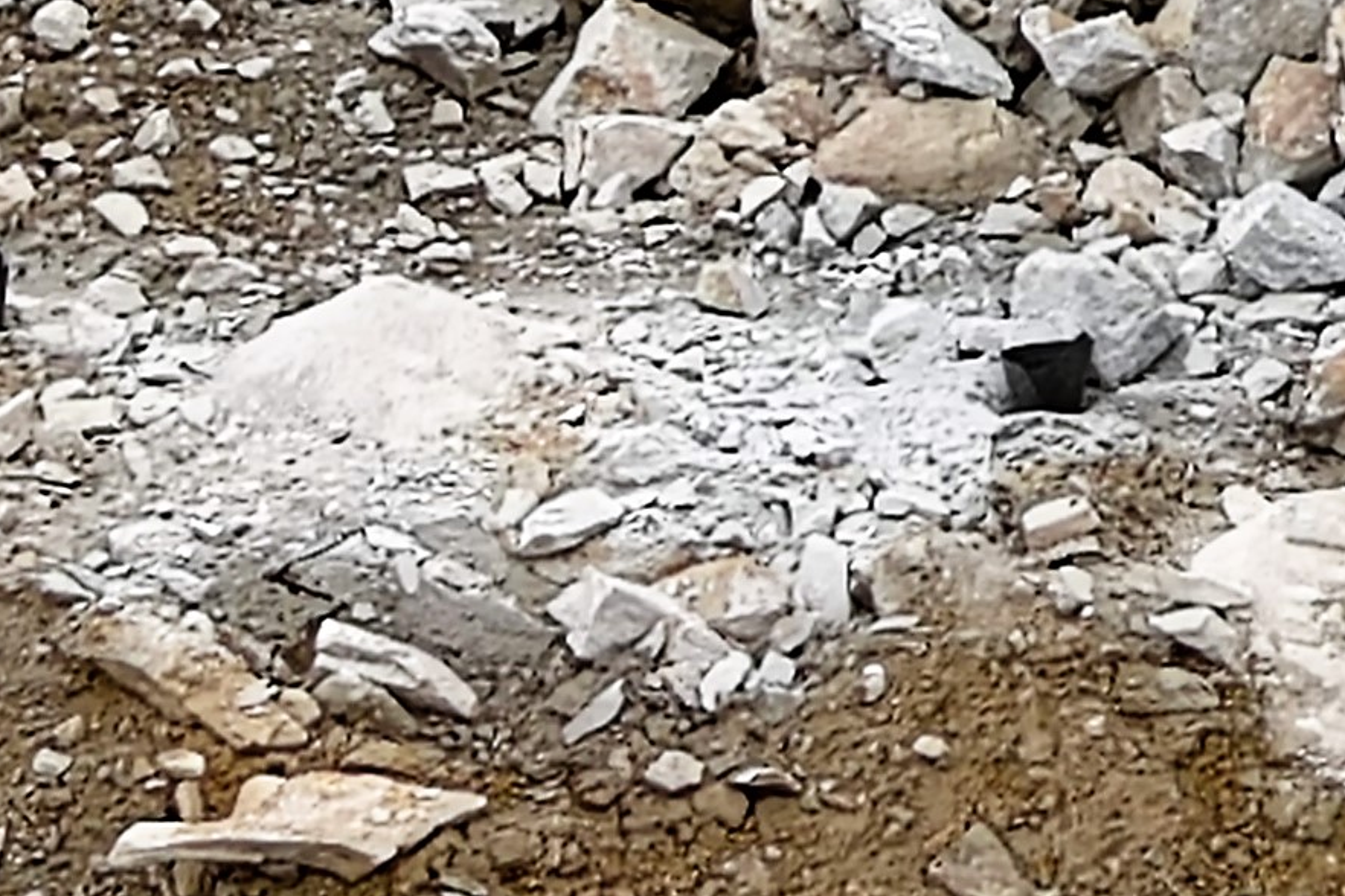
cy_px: -1682
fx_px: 6724
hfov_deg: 10.7
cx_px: 2400
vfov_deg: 6.9
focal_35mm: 180
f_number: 2.8
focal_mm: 10.57
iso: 100
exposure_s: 1/500
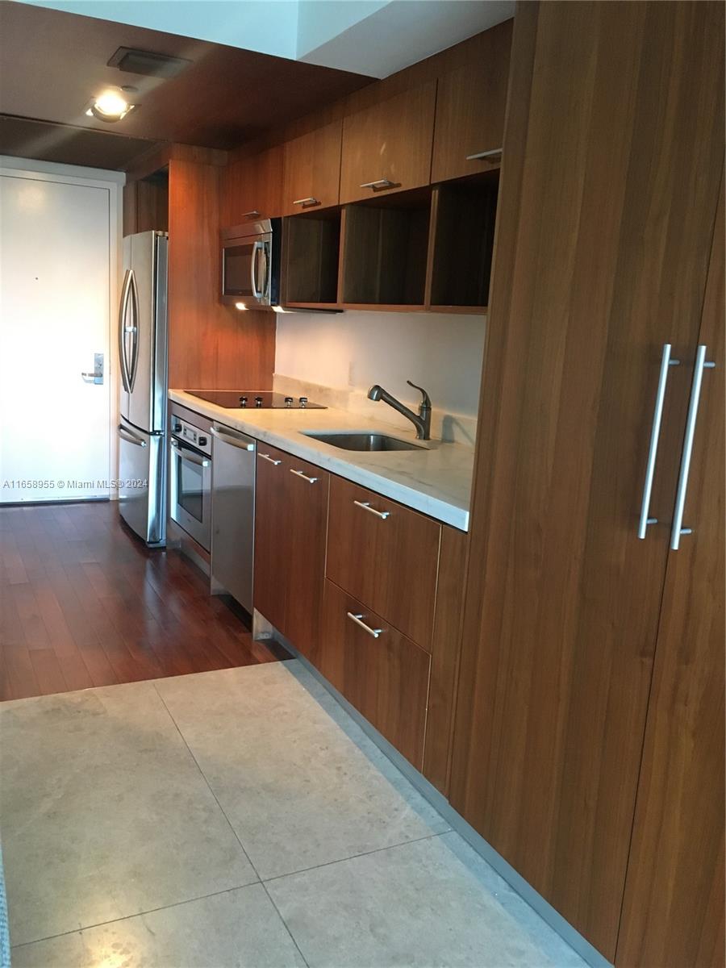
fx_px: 811
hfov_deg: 48.2
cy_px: 484
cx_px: 363
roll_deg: -3.7
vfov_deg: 61.7
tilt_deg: -11.4
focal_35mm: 29
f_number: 2.2
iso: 200
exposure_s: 1/30
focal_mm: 4.15
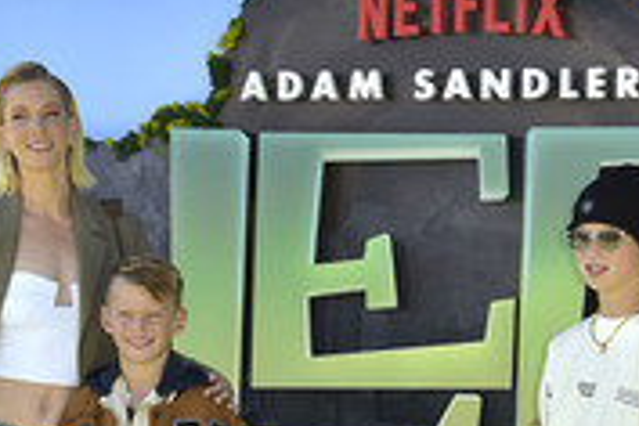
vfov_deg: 12.0
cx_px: 401
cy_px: 469
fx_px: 1988
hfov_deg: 18.2
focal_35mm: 112
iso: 125
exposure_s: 1/250
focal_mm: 44
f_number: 7.1
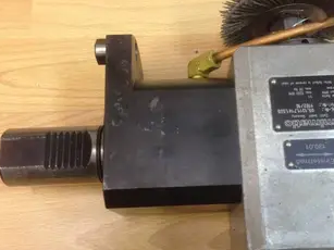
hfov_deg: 43.7
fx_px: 415
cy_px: 128
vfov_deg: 33.6
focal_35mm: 43
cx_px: 191
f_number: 2.4
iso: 80
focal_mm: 4.13
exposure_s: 1/20
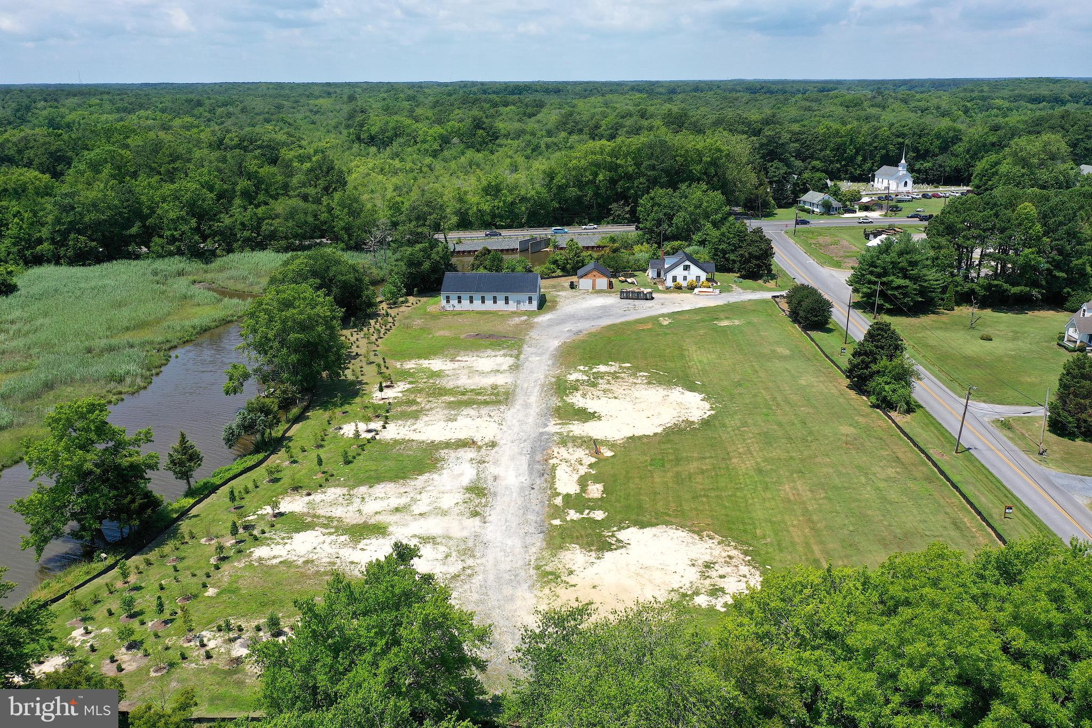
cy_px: 364
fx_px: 849
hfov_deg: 65.5
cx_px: 546
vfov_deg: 46.4
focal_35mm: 28
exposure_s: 1/500
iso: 100
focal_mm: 10.26
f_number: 5.6
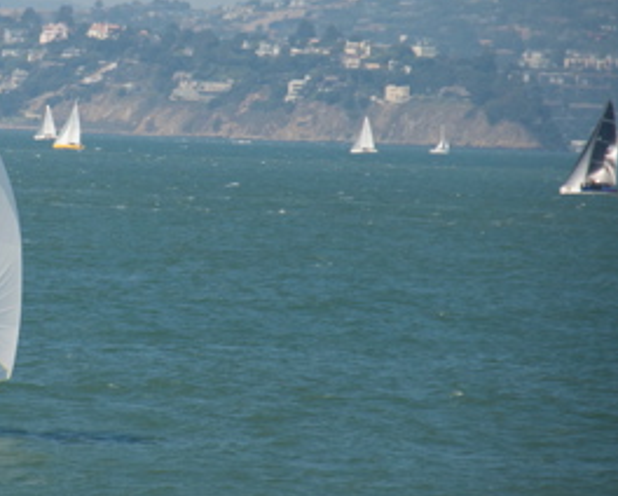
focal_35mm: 456
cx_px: 43
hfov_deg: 4.2
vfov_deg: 3.4
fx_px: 8353
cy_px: 209
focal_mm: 170
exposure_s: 1/1250
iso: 320
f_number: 5.6
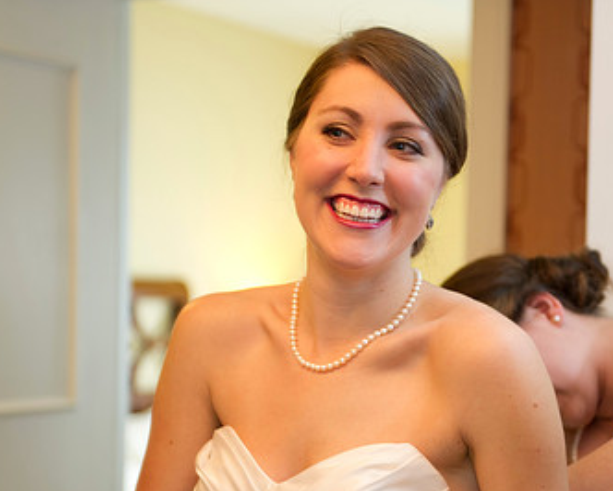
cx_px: 347
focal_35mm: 95
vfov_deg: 16.1
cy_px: 353
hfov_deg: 20.1
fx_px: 1725
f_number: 2.8
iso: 640
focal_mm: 58
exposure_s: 1/125
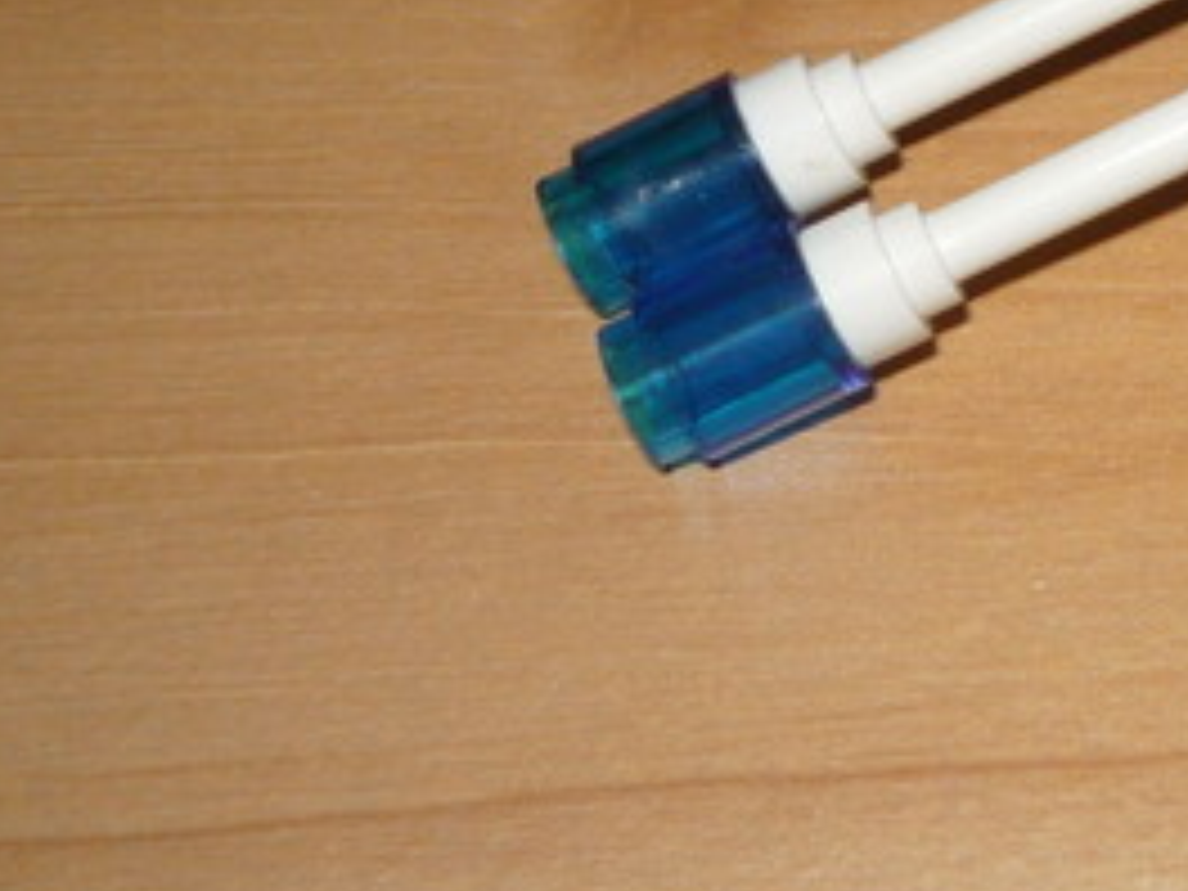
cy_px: 101
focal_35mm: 109
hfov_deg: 17.0
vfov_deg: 13.5
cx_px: 1539
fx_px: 3741
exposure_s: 1/30
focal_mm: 5.2
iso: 100
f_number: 4
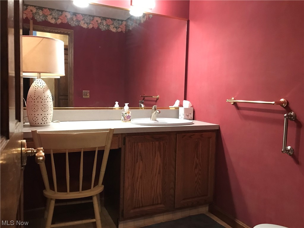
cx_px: 152
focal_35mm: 28
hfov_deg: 63.4
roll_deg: -1.4
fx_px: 246
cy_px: 114
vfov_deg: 49.7
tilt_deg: -5.7
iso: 100
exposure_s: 1/7
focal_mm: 3.99
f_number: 1.8
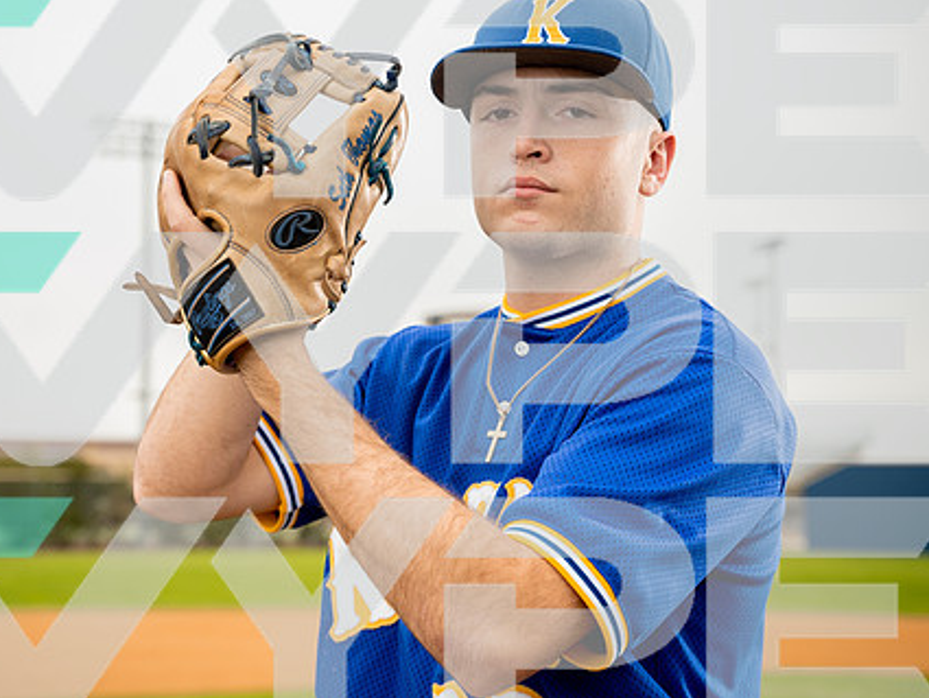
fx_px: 1691
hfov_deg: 30.7
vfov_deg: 23.3
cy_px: 349
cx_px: 409
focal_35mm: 63
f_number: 4
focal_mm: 48
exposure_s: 1/250
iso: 200
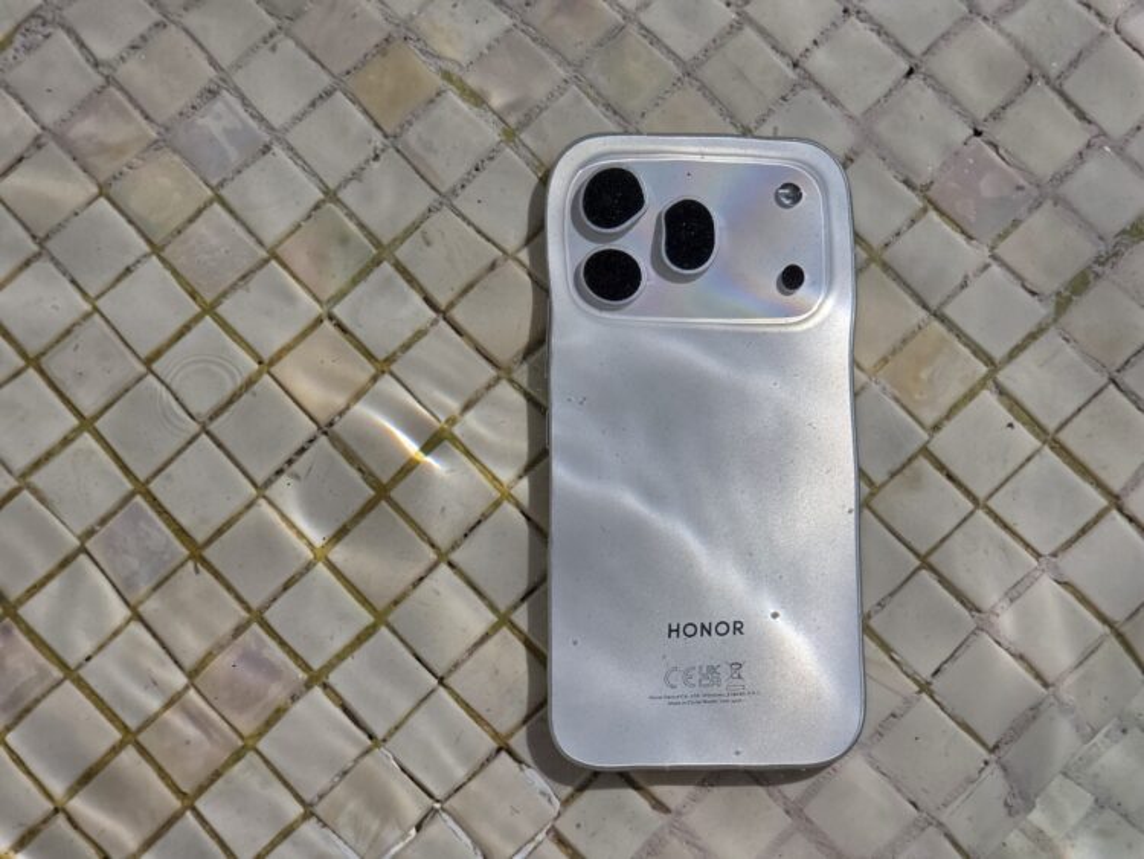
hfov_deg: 28.2
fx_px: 2281
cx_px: 572
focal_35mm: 69
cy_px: 430
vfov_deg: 21.3
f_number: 2.4
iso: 25
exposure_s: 1/3160
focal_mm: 7
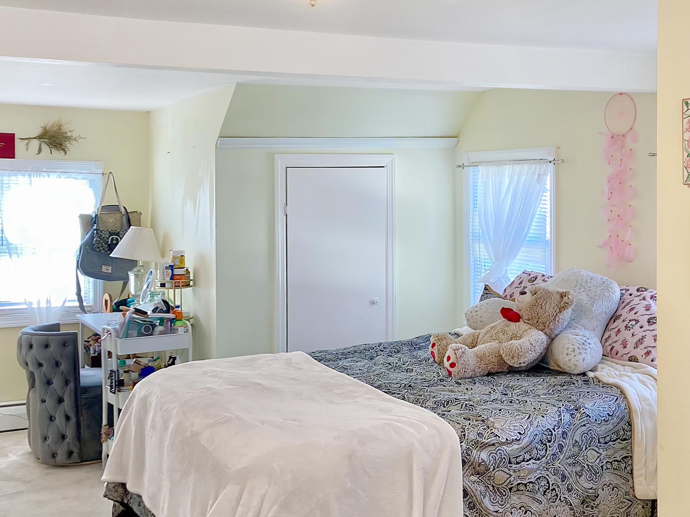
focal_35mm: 44
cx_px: 446
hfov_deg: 42.5
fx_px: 877
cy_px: 346
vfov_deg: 32.6
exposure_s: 1/60
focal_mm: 3.99
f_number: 1.8
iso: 64
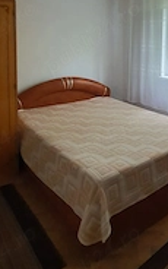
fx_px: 220
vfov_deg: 58.9
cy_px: 61
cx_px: 140
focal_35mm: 30
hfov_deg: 39.7
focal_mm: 1.8
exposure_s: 1/50
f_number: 2.2
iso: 400
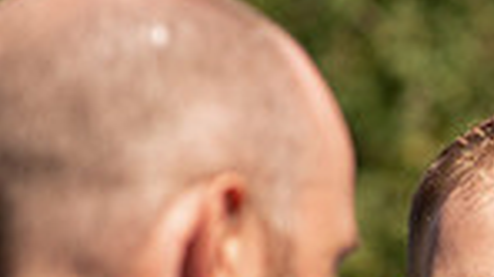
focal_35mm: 348
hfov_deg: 6.2
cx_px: 591
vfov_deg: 3.4
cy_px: 597
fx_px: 4555
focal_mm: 85
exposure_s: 1/1250
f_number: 3.2
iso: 200
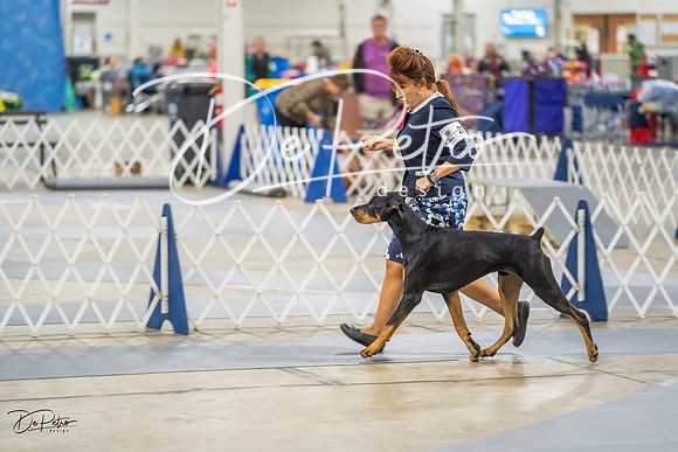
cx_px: 339
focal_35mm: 147
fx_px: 2769
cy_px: 226
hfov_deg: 14.0
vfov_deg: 9.3
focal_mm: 147
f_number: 2.8
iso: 2500
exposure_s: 1/160
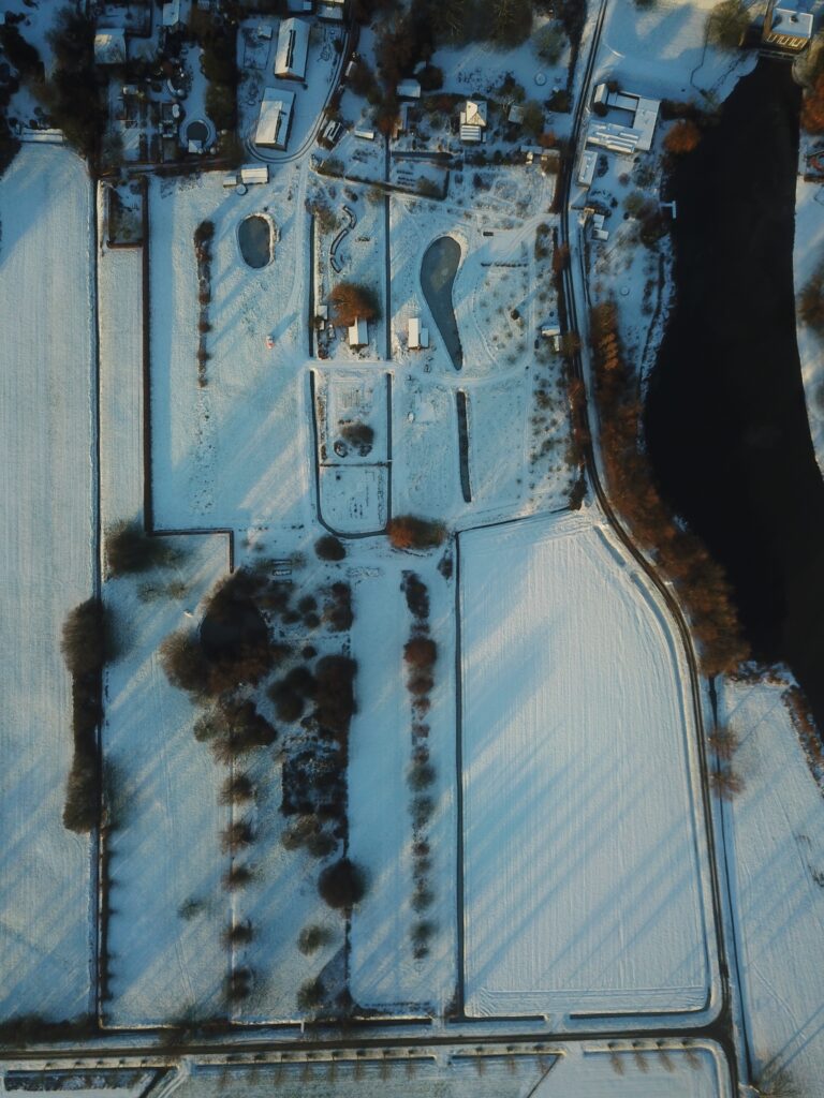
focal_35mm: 26
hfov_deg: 53.1
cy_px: 549
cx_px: 412
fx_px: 825
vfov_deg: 67.3
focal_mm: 4.73
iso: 100
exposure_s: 1/600
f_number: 2.2
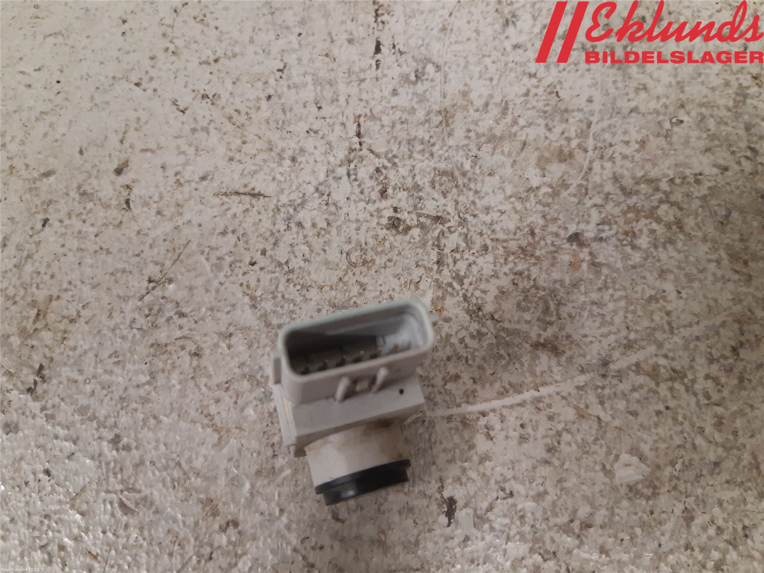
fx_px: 574
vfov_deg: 53.1
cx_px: 382
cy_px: 286
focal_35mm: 26
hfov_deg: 67.3
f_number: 1.7
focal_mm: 3.93
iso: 200
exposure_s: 1/50
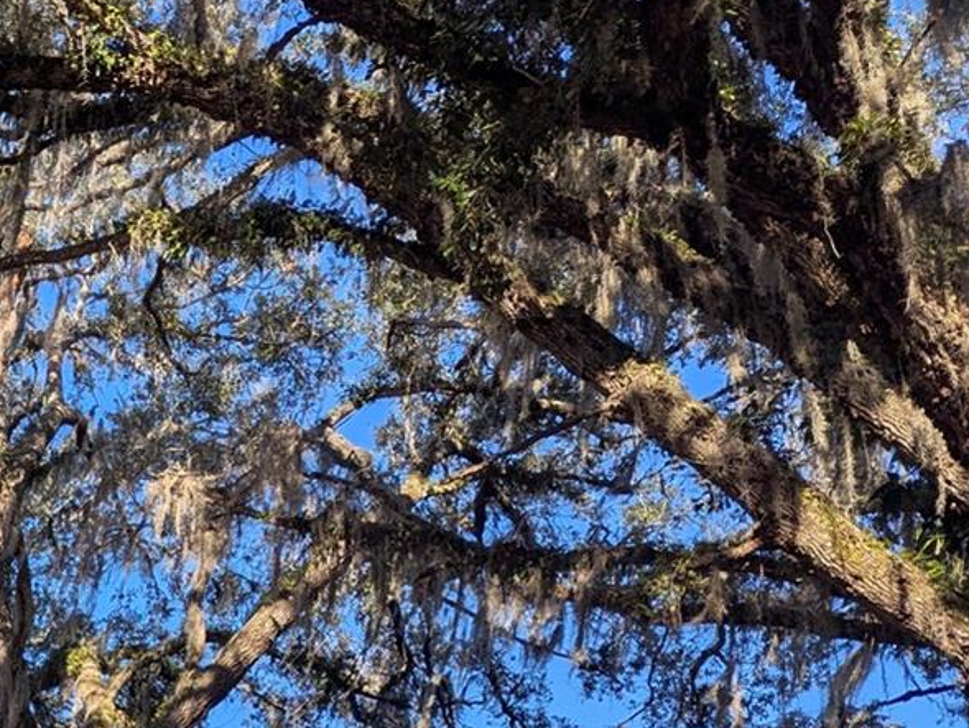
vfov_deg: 21.6
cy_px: 782
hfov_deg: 25.3
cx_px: -319
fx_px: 1821
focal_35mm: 65
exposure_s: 1/935
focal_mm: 6.81
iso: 41
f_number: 1.85
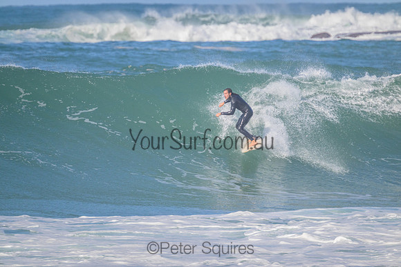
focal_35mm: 800
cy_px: 134
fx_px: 8913
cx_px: 200
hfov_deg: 2.6
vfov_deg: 1.7
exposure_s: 1/2000
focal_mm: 800
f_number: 11
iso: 1250
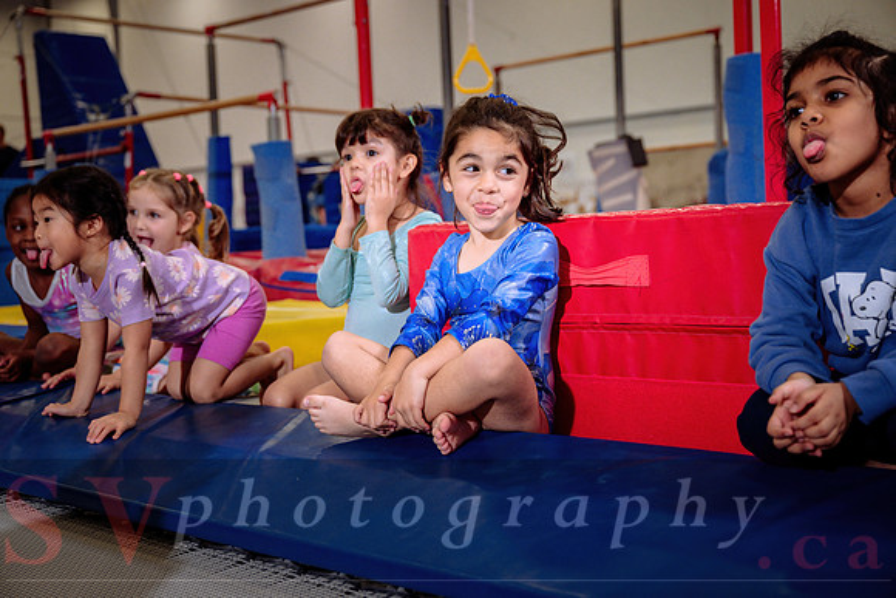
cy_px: 299
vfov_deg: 29.3
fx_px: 1145
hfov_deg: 42.7
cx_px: 448
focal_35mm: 46
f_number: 3.5
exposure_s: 1/400
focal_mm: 46
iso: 1600
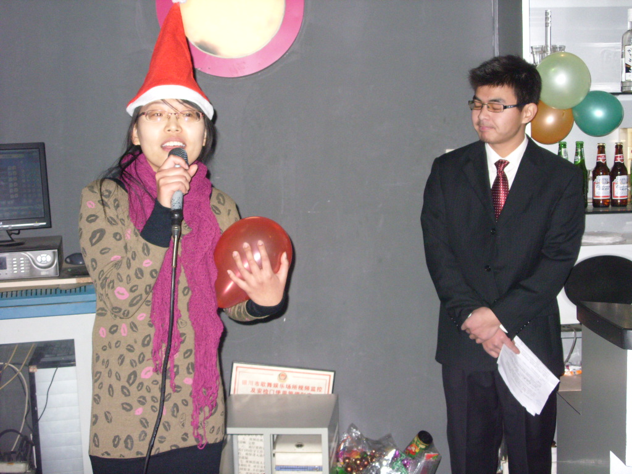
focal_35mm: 69
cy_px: 237
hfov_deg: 28.2
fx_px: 1260
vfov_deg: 21.3
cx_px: 316
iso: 400
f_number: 3.2
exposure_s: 1/148
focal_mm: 11.4
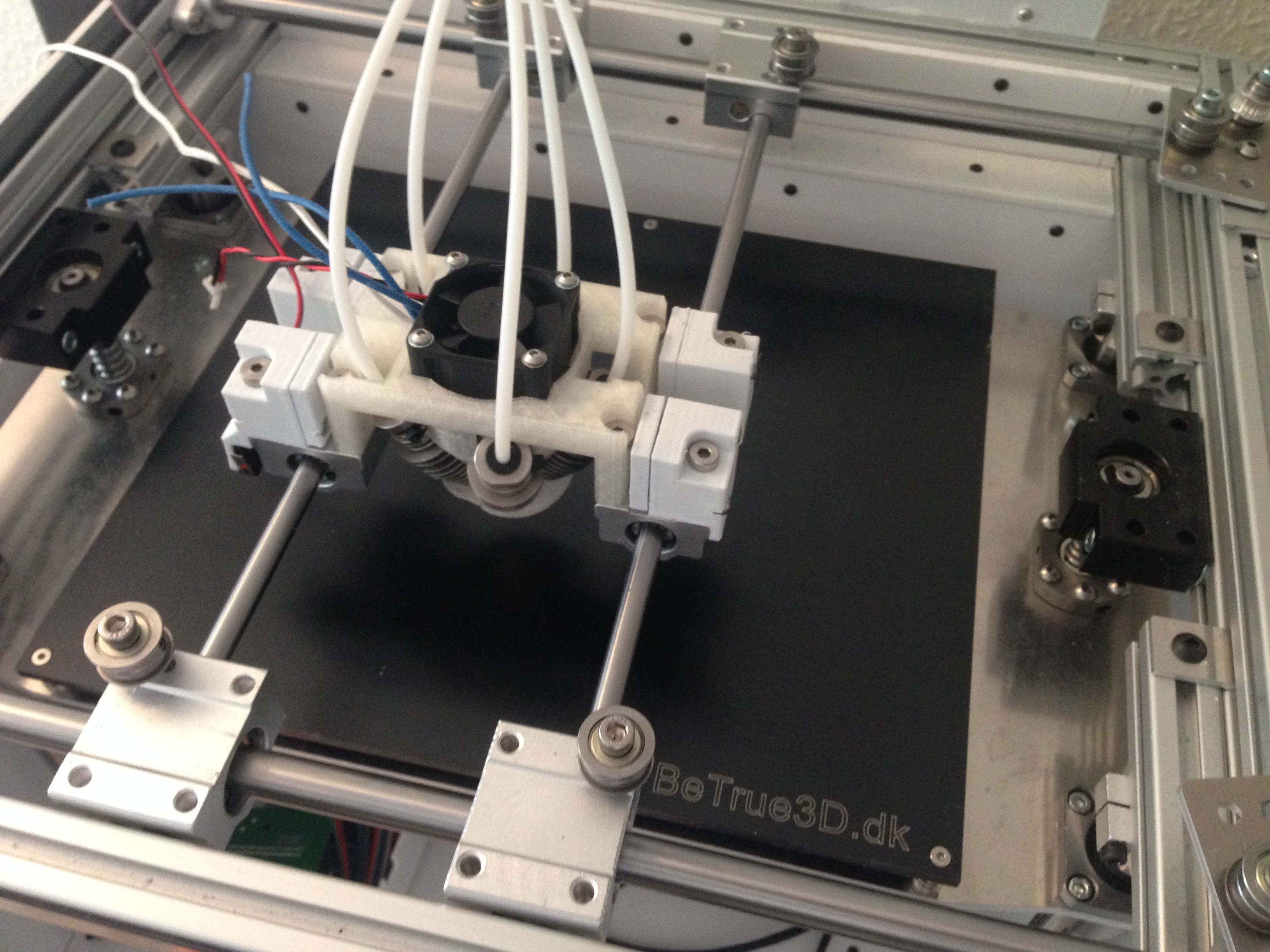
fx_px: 1211
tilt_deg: -51.3
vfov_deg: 42.9
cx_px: 635
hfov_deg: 55.4
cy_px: 476
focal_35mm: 33
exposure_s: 1/20
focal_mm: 4.12
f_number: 2.4
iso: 250
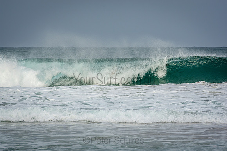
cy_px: 76
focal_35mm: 300
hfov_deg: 6.9
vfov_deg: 4.6
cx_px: 114
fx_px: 1892
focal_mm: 200
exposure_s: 1/800
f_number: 5.6
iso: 200
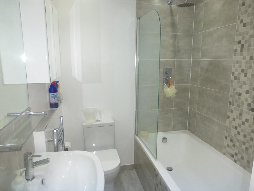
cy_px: 96
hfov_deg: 71.6
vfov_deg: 56.8
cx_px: 127
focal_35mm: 24
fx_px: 176
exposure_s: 1/60
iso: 800
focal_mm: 4.3
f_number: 3.3
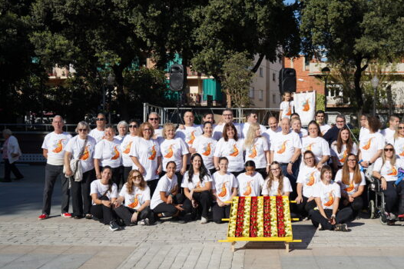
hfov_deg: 47.0
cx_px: 254
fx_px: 460
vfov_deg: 32.6
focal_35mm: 41
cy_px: 132
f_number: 4.5
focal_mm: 31
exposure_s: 1/1000
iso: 100
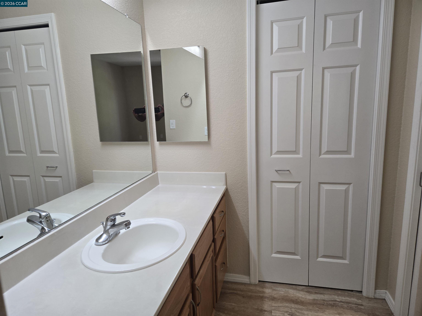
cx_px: 211
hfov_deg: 73.9
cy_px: 158
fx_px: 280
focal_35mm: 23
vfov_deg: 58.9
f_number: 1.8
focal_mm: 5.4
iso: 100
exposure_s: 1/120
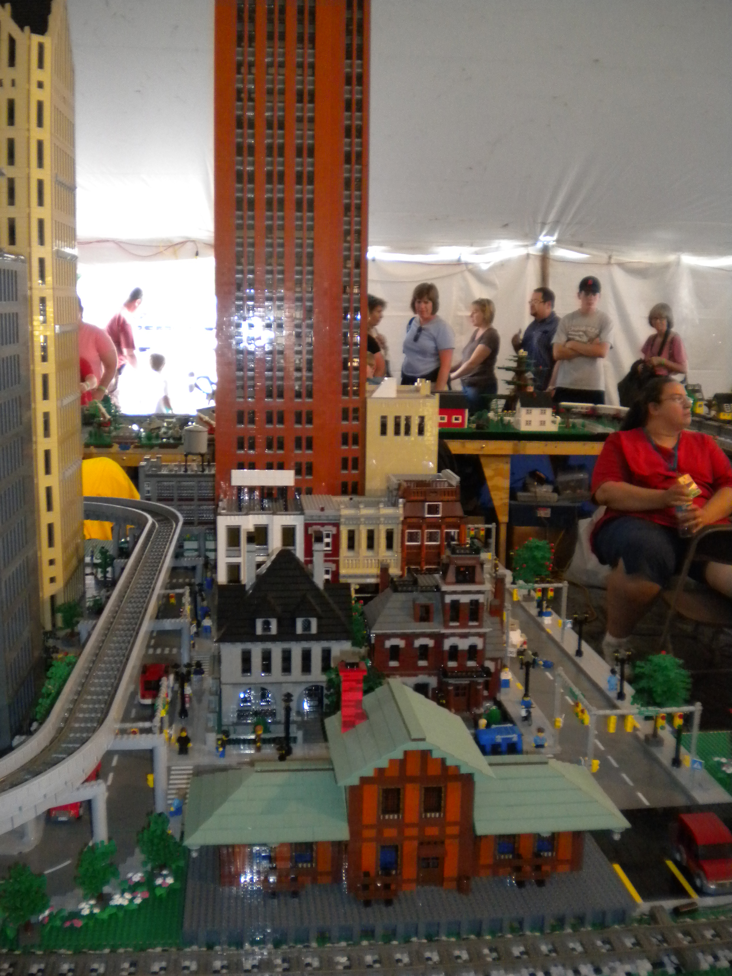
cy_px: 488
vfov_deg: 52.6
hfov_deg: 40.7
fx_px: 987
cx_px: 366
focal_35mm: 35
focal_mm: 6.3
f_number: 3.1
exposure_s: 1/30
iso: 400
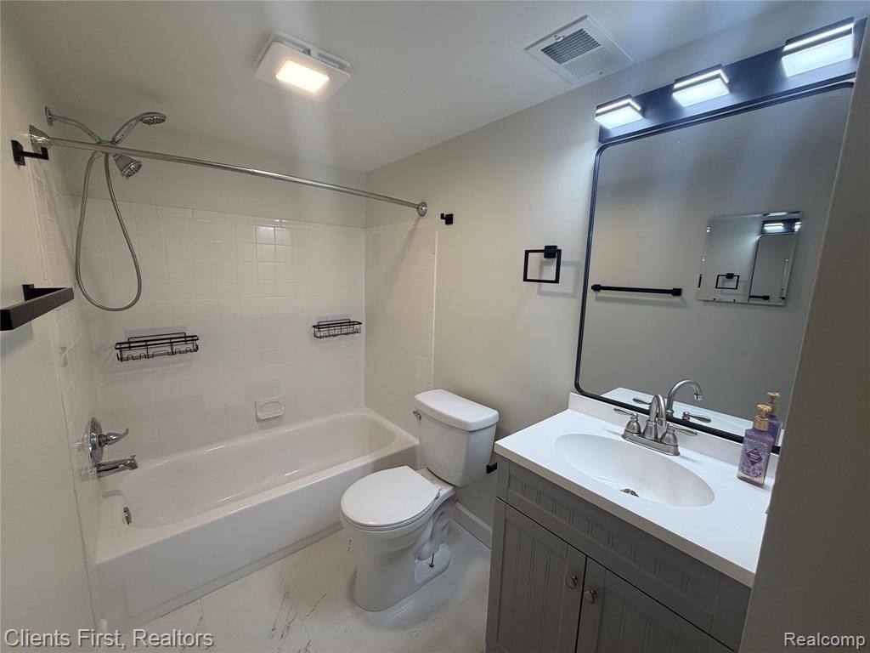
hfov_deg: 102.1
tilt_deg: -9.4
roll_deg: -2.2
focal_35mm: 14
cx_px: 435
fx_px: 352
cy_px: 326
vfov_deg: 85.7
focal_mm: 2.22
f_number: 2.2
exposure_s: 1/120
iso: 100
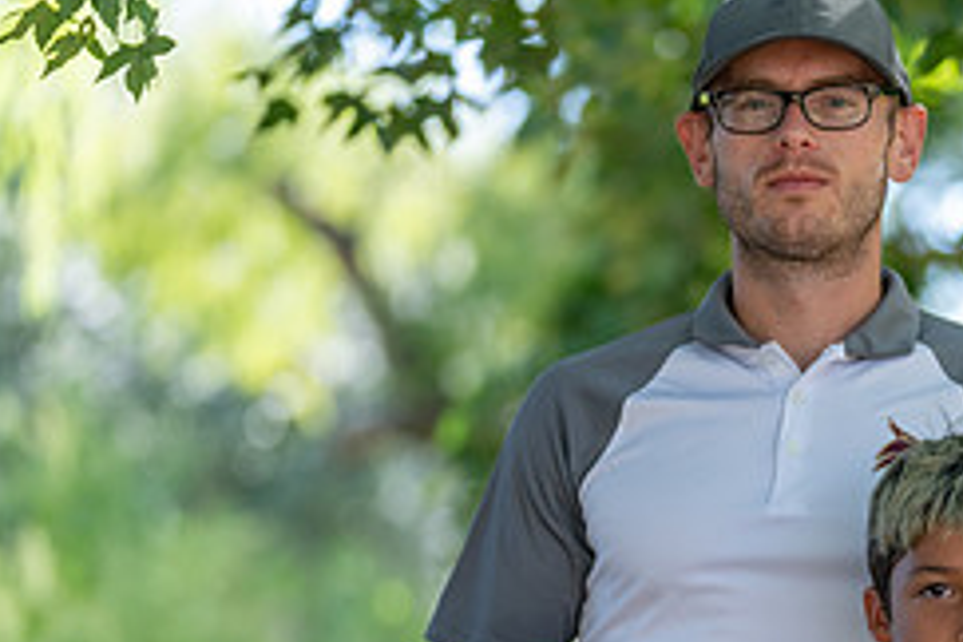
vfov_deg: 4.7
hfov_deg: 7.0
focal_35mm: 294
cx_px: 852
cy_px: 604
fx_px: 7864
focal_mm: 123
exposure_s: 1/320
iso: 200
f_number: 2.8
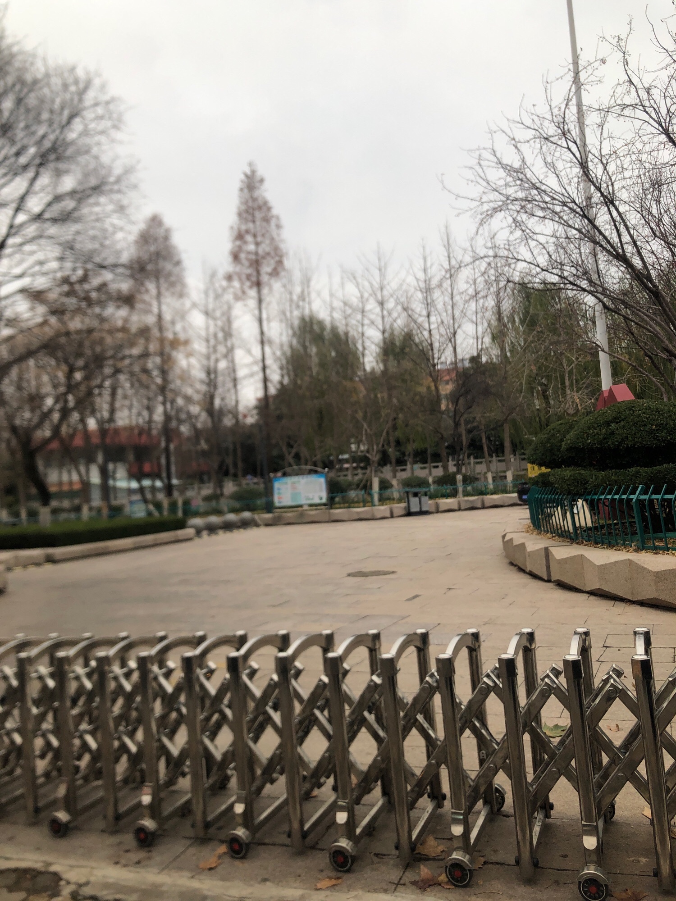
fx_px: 729
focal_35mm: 28
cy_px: 450
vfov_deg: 63.4
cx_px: 338
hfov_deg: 49.7
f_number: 1.8
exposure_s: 1/120
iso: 40
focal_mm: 3.99
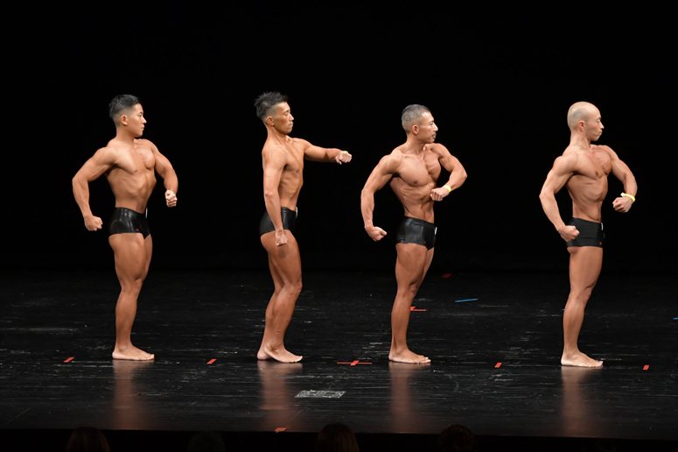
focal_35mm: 202
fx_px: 3803
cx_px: 339
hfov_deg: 10.2
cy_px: 226
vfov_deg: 6.8
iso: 2500
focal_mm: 135
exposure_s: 1/400
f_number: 5.6
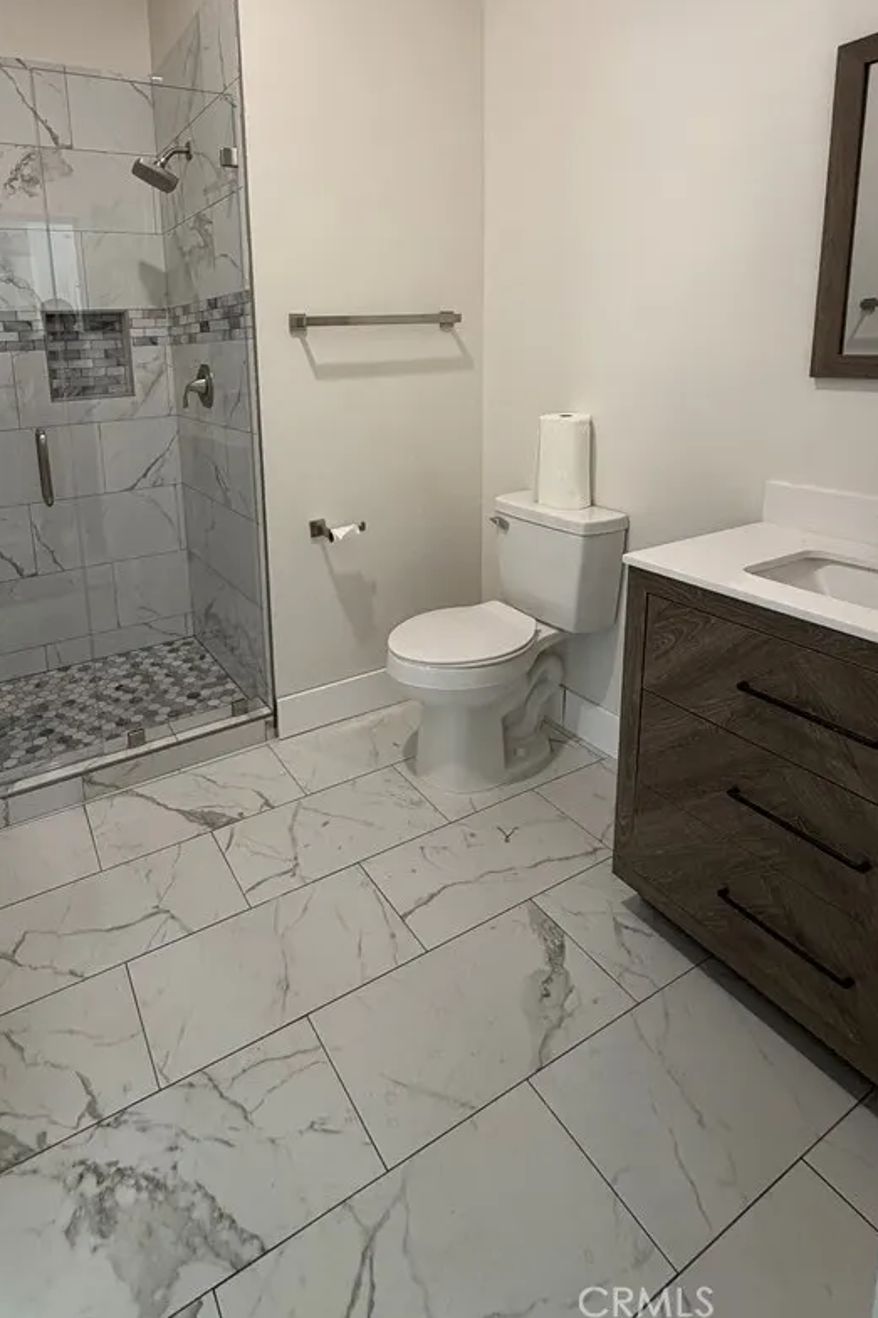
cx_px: 311
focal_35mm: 19
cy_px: 467
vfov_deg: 84.6
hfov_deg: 63.3
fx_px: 695
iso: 250
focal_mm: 2.22
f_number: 2.2
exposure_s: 1/60
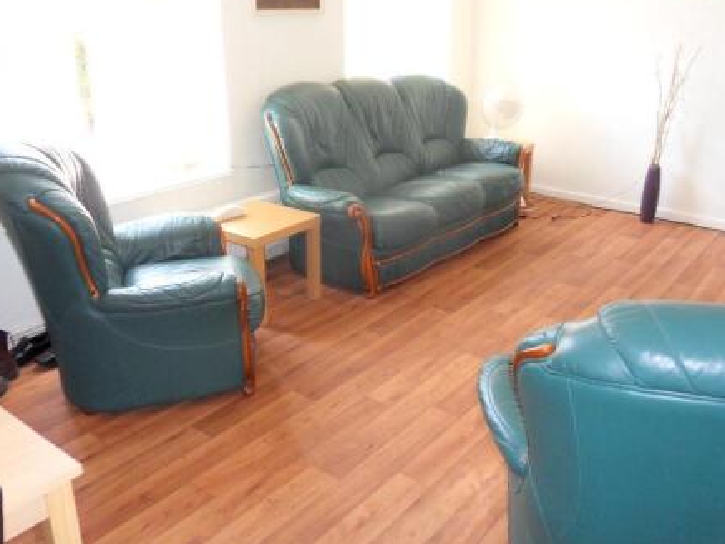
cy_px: 235
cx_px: 399
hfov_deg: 56.7
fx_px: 670
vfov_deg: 44.1
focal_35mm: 32
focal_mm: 4.2
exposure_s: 1/30
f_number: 3.3
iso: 100
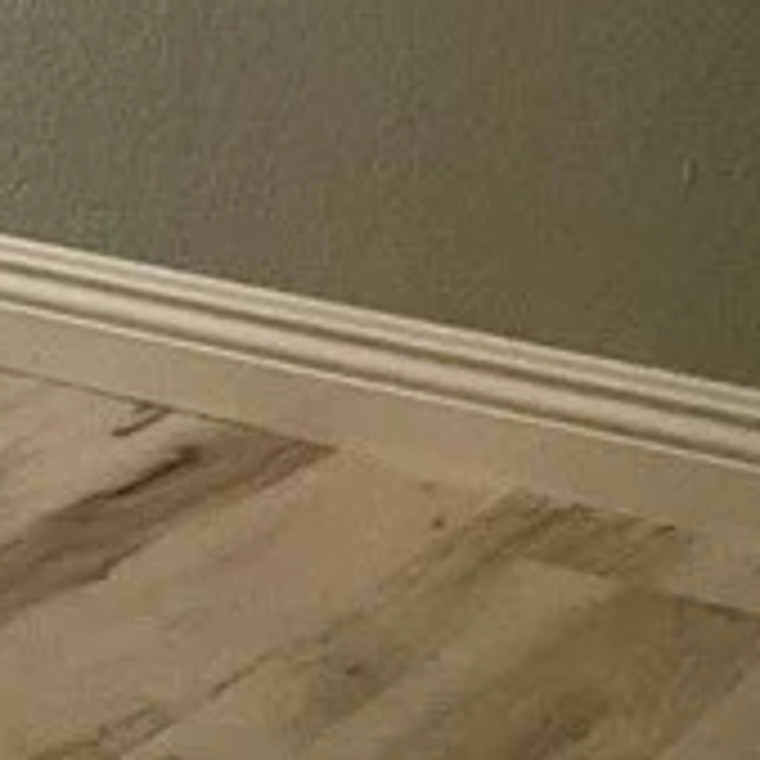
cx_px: -1484
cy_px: -787
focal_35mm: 155
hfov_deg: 9.2
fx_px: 3850
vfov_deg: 10.3
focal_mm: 3
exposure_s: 1/60
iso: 125
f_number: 1.8
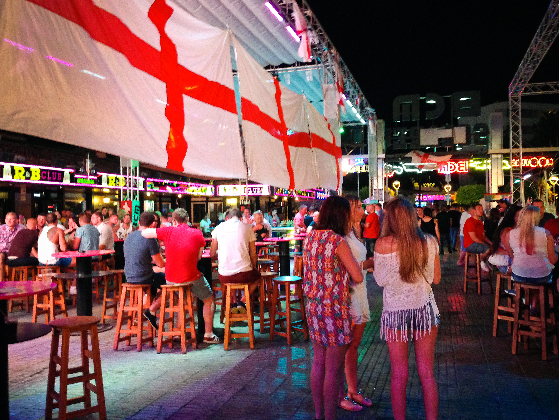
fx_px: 533
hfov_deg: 55.4
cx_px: 280
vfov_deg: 42.9
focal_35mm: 33
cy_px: 210
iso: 320
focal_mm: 4.1
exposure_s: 1/20
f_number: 2.4
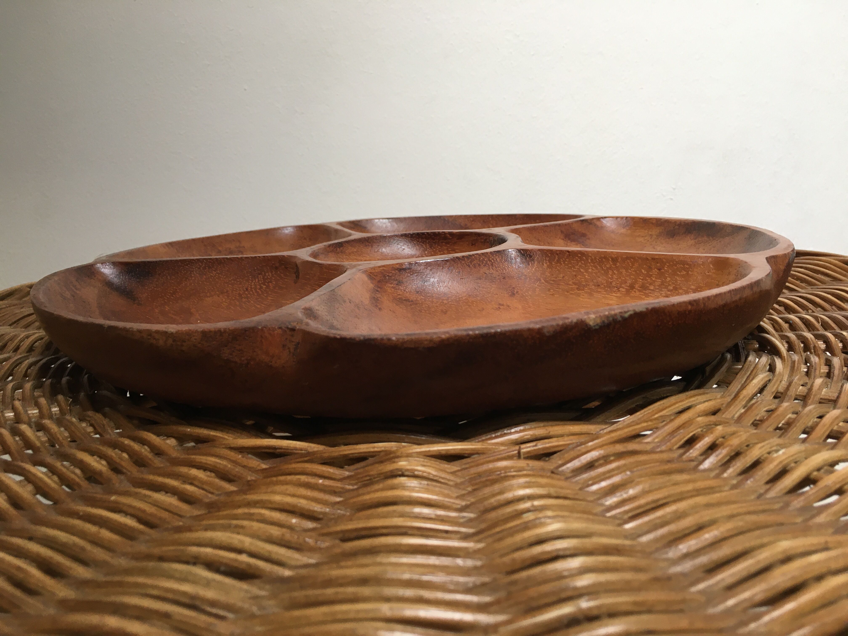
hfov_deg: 61.7
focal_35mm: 29
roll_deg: +1.4
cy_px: 318
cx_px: 424
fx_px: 710
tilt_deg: -12.7
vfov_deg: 48.2
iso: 64
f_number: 2.2
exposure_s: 1/33
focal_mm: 4.15
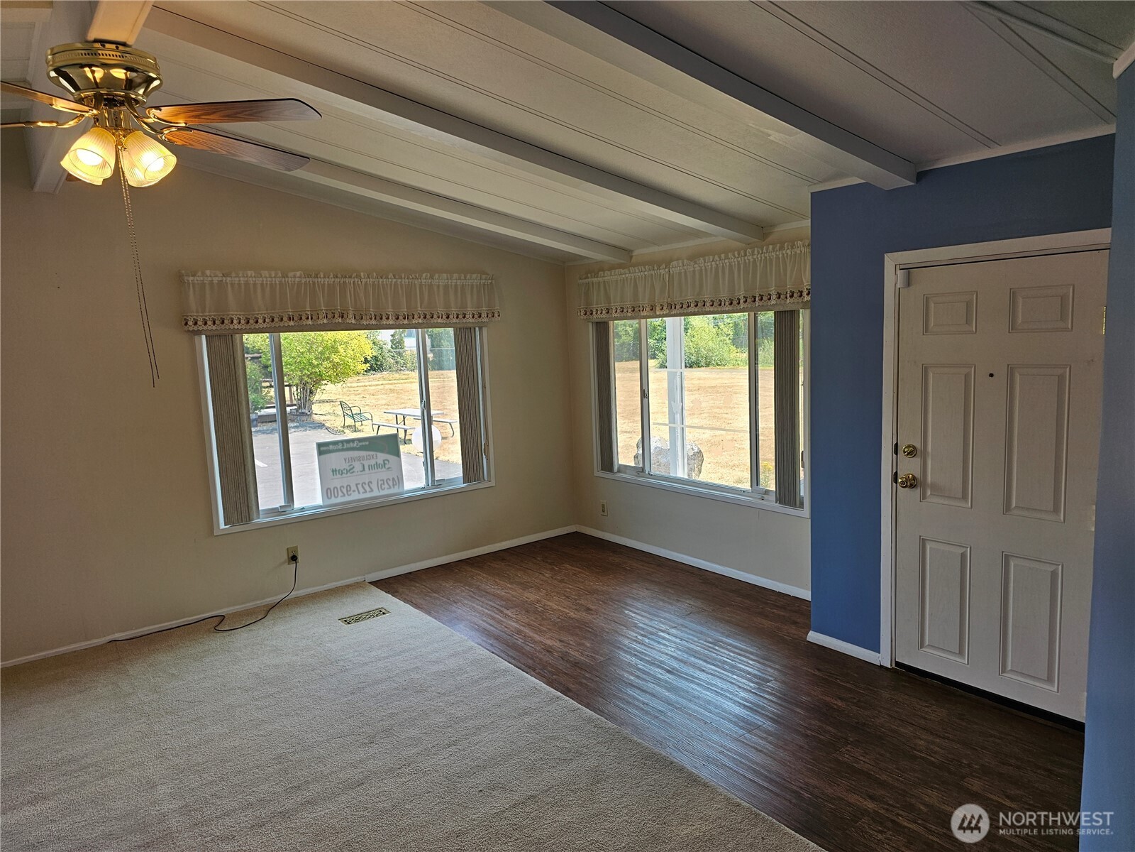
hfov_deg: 73.9
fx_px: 754
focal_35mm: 23
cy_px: 426
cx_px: 568
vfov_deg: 58.9
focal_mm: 6.3
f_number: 1.7
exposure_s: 1/120
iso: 20
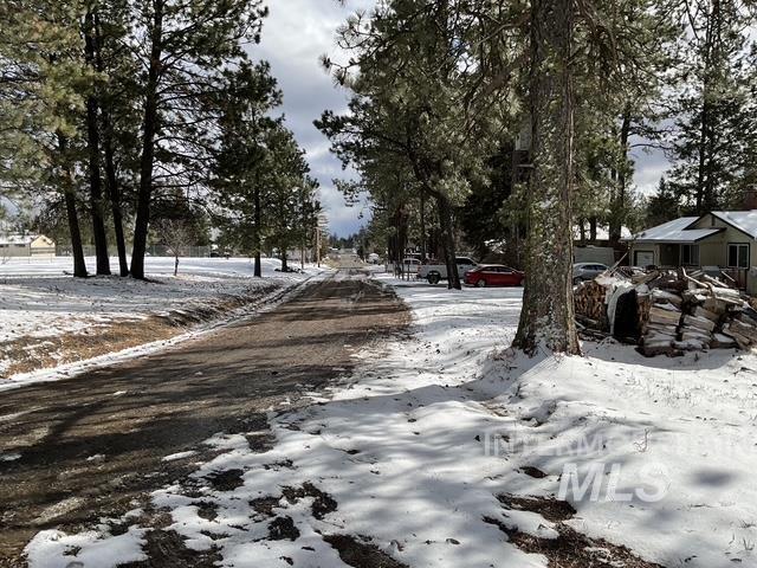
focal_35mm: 29
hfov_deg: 61.7
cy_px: 284
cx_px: 378
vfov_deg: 48.2
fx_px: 634
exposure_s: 1/2801
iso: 16
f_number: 1.8
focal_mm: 3
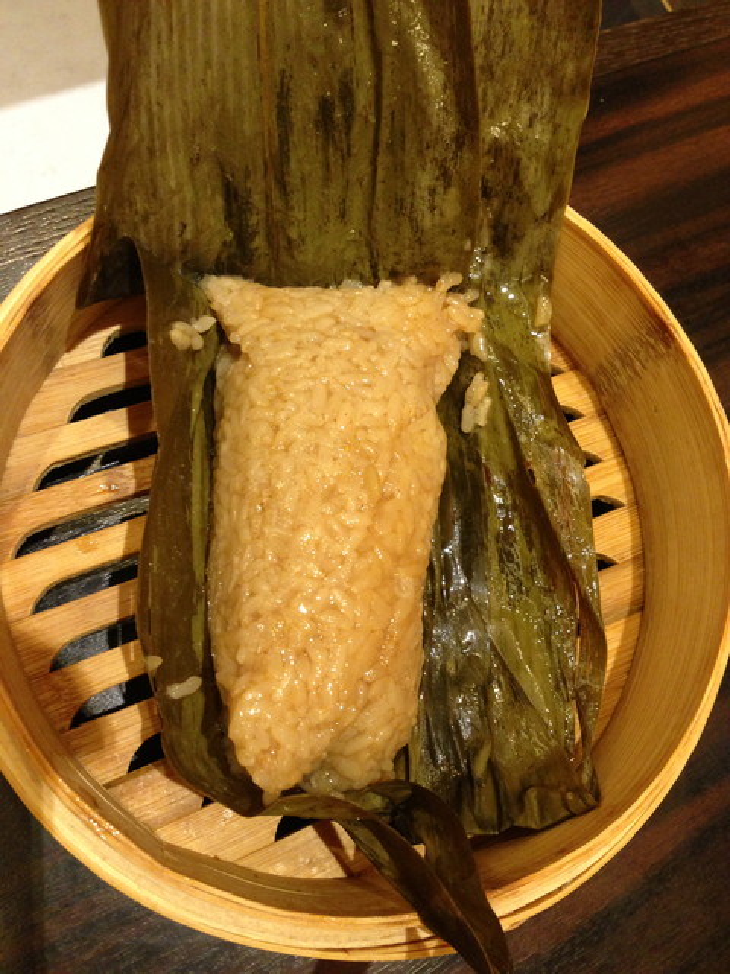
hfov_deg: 42.9
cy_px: 487
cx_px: 365
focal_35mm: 33
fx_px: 928
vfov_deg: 55.4
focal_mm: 4.13
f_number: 2.4
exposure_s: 1/20
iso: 250
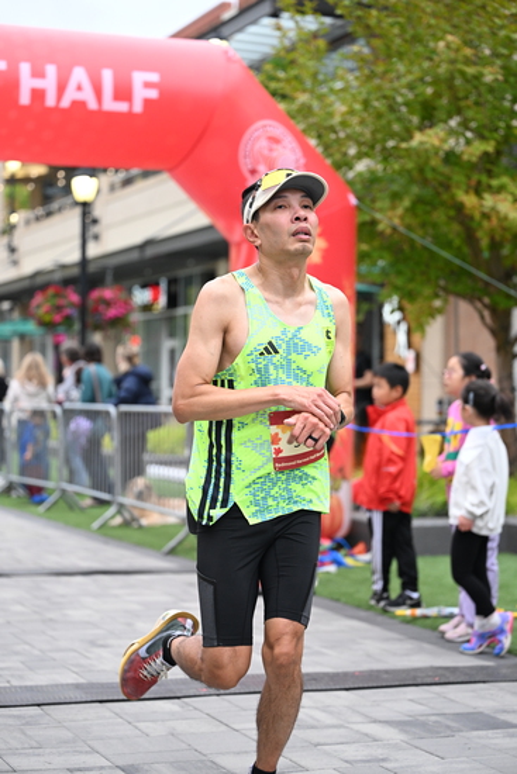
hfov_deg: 18.7
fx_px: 1571
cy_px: 387
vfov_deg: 27.7
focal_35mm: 73
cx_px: 258
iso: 1600
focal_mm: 73
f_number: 2.8
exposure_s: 1/1250
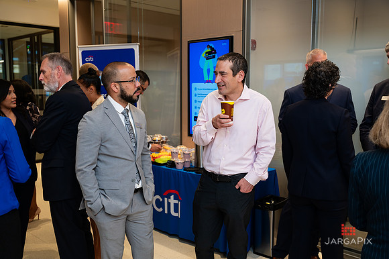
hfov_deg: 53.0
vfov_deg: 36.7
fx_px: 390
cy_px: 130
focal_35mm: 36
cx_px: 194
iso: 400
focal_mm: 36
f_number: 4
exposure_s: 1/160
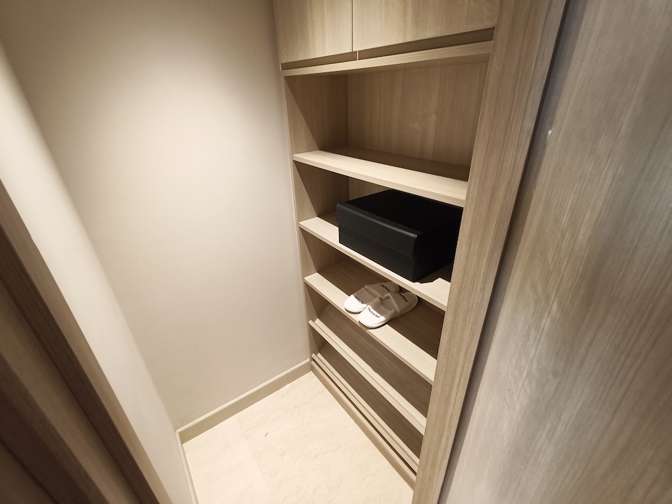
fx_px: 291
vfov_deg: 81.7
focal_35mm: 15
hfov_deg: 98.2
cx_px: 336
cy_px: 252
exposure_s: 1/33.3
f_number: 2.2
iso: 250
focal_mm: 1.67
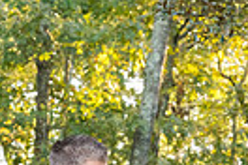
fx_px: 2135
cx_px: 244
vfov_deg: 4.4
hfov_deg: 6.6
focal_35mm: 310
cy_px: 314
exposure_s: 1/200
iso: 2000
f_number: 8
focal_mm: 70
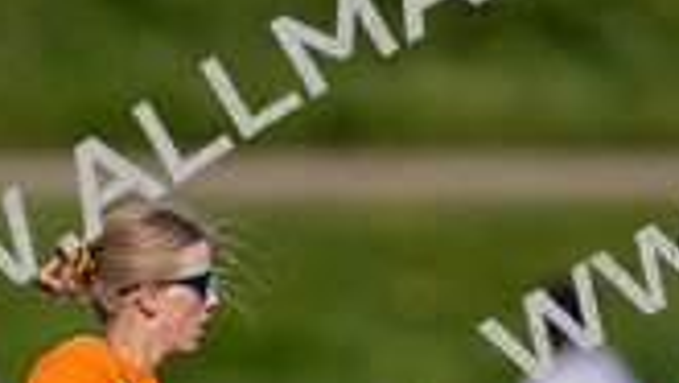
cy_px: 451
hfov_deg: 1.0
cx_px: 181
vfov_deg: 0.6
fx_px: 39863
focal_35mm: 2213
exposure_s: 1/2500
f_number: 4
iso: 250
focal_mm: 600
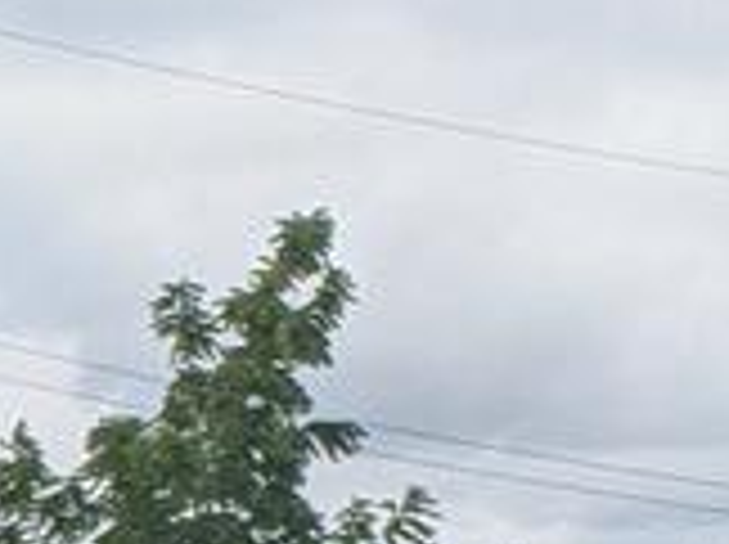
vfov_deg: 6.3
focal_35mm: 198
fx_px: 4164
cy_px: 2046
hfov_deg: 7.8
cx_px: -1847
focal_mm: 5.43
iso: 44
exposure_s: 1/1546
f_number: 1.89
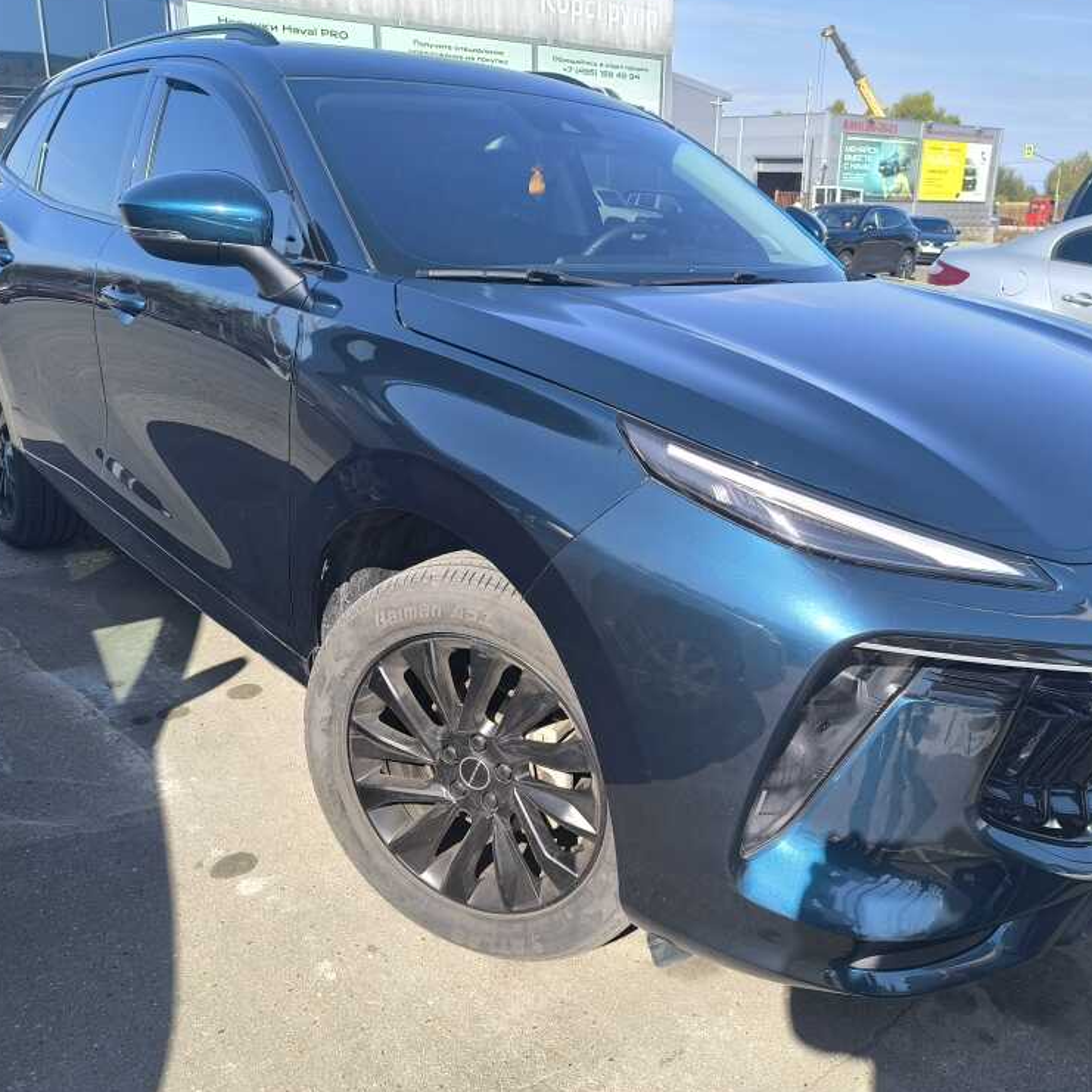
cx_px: 613
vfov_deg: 57.3
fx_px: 999
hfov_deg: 57.1
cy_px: 542
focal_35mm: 28
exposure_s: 1/667
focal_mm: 6.14
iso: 50
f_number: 1.65
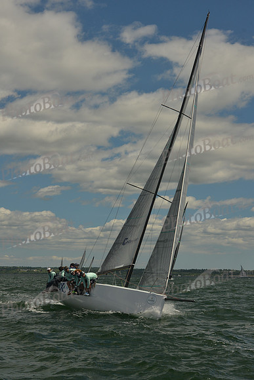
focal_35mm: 70
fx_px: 740
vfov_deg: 28.8
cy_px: 190
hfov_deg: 19.5
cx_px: 127
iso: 400
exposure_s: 1/800
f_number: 10
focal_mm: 70
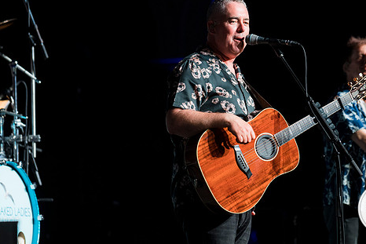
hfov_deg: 7.2
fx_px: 2919
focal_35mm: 287
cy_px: 106
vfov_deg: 4.8
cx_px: 205
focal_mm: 150
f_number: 2.8
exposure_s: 1/160
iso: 640
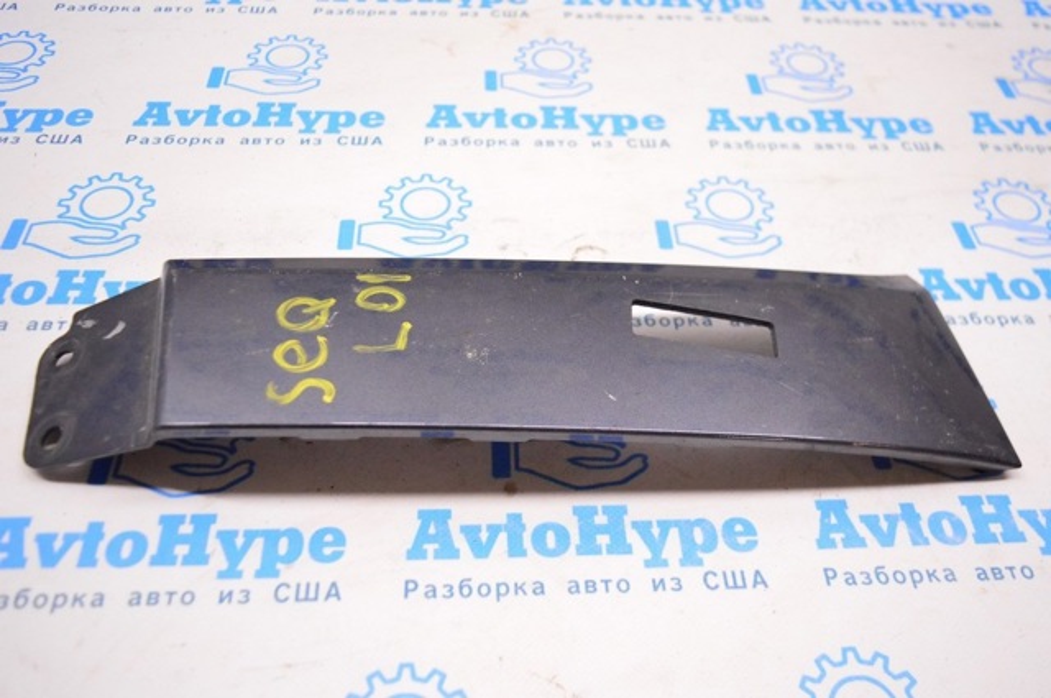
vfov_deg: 39.9
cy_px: 349
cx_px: 526
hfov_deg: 57.3
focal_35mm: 33
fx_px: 962
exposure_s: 1/320
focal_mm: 22
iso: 3200
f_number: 3.8
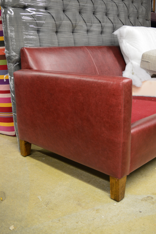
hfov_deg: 33.0
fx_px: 264
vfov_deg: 48.0
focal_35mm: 40
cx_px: 78
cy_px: 117
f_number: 4.5
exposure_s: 1/15
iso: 800
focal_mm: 27
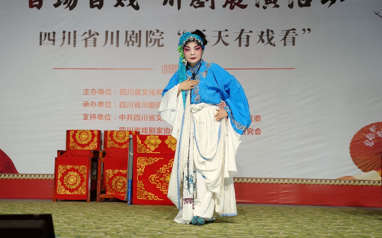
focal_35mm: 49
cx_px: 191
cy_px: 121
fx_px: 510
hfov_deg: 41.1
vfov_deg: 26.3
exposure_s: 1/160
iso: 250
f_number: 4
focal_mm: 48
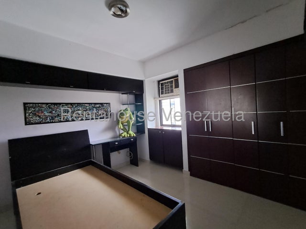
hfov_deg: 94.5
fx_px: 141
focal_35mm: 16
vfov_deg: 78.1
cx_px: 153
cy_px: 114
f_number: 2.2
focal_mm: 1.64
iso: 640
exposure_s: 1/20
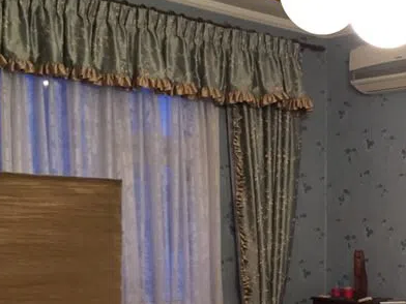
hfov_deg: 25.5
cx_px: 439
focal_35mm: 71
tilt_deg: -6.0
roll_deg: -0.9
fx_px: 833
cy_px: 317
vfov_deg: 20.0
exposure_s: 1/25
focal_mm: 4.15
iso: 320
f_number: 2.2
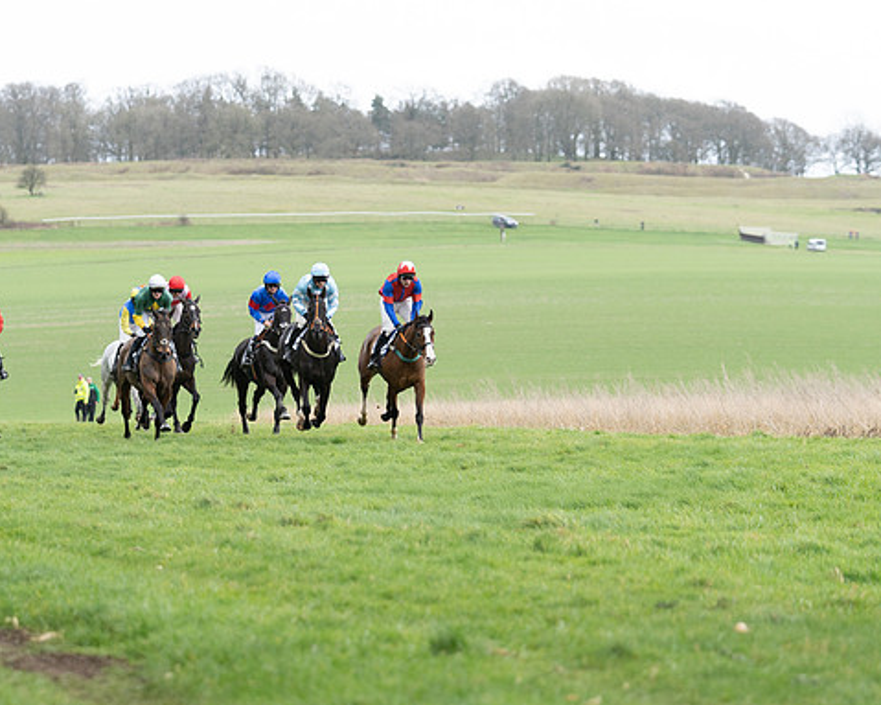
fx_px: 4536
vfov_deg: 8.9
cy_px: 352
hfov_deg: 11.1
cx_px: 368
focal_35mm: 174
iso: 500
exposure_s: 1/1000
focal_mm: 102
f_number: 2.8
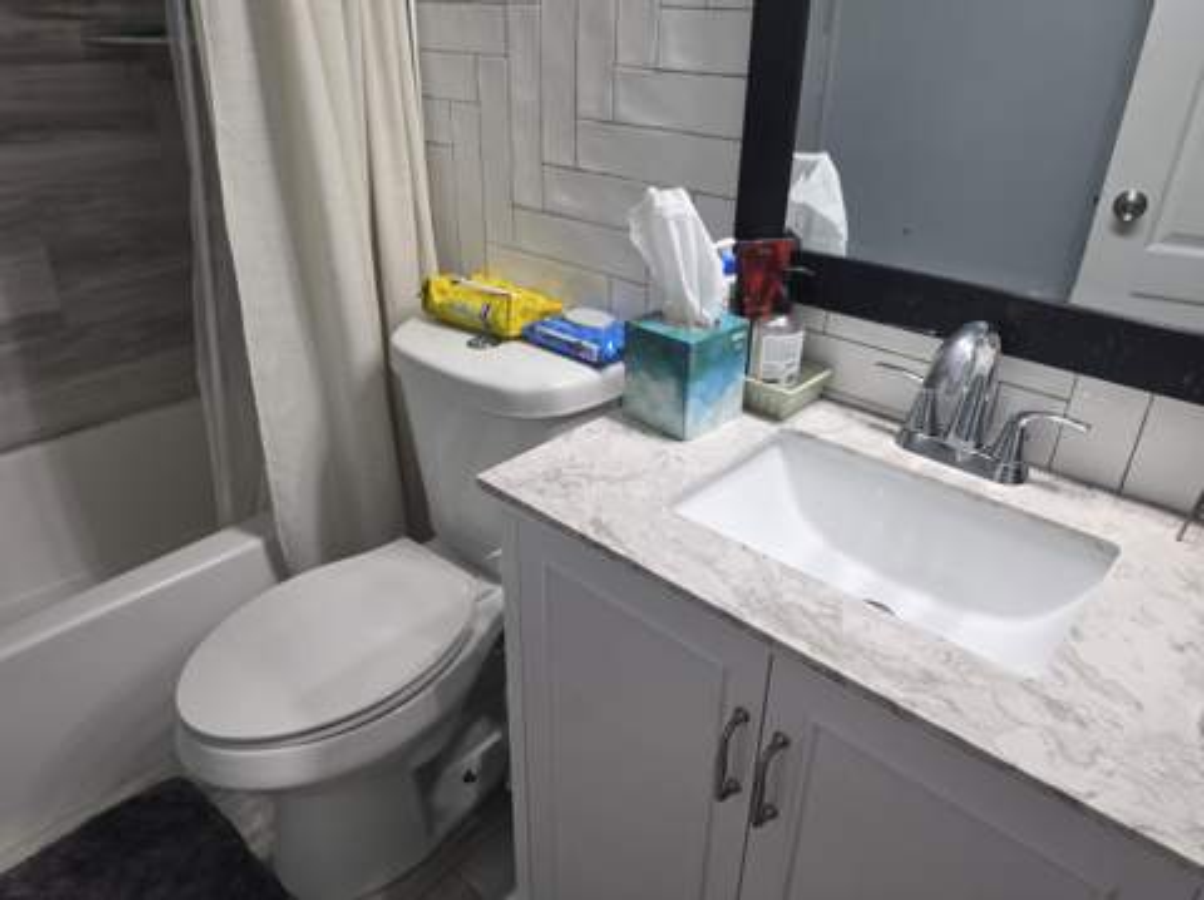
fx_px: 799
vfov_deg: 58.8
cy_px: 450
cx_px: 602
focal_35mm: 23
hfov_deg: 74.0
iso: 80
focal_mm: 6.5
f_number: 1.4
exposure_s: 1/120
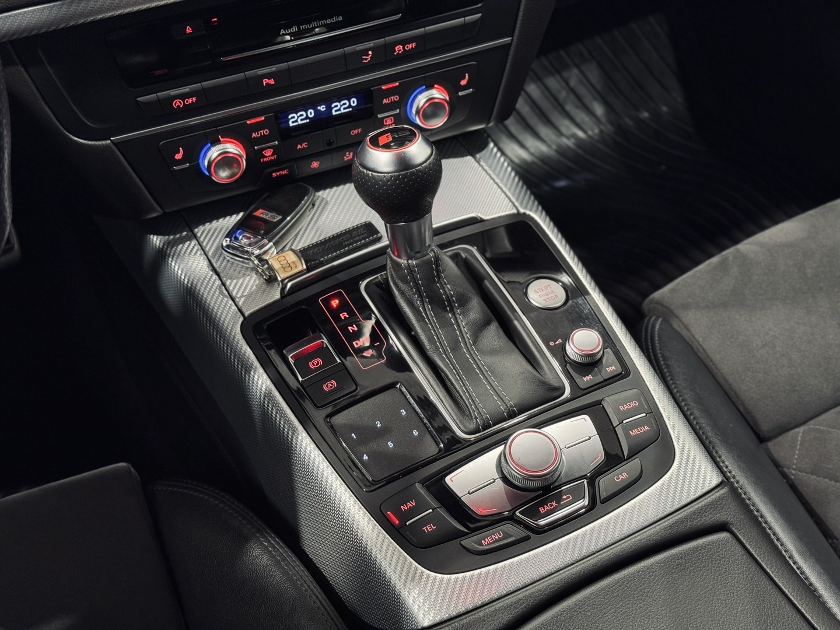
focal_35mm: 48
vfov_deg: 30.3
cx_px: 420
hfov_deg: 39.7
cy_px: 315
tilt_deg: -43.3
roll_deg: +5.0
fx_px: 1165
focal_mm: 6.76
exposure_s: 1/50
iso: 250
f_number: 1.78
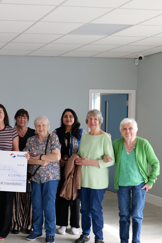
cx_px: -34
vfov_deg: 36.1
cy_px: 142
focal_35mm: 55
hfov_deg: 22.6
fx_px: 371
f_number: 4.1
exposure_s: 1/60
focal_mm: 30
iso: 160
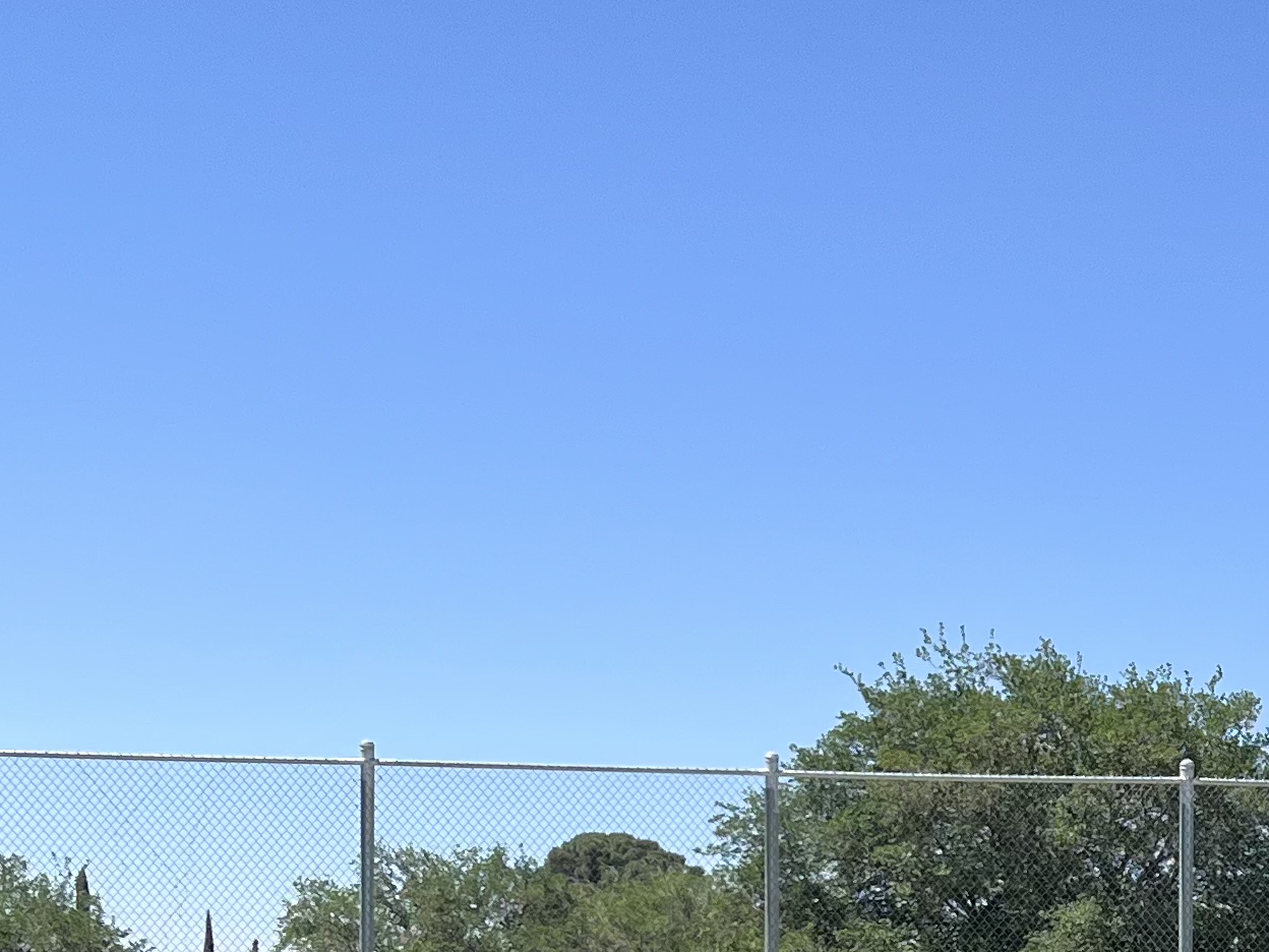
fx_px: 3079
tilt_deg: -2.3
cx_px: 1080
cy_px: 1205
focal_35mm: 84
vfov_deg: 16.7
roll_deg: -1.1
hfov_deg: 22.8
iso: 50
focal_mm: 5.7
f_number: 1.5
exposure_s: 1/5076
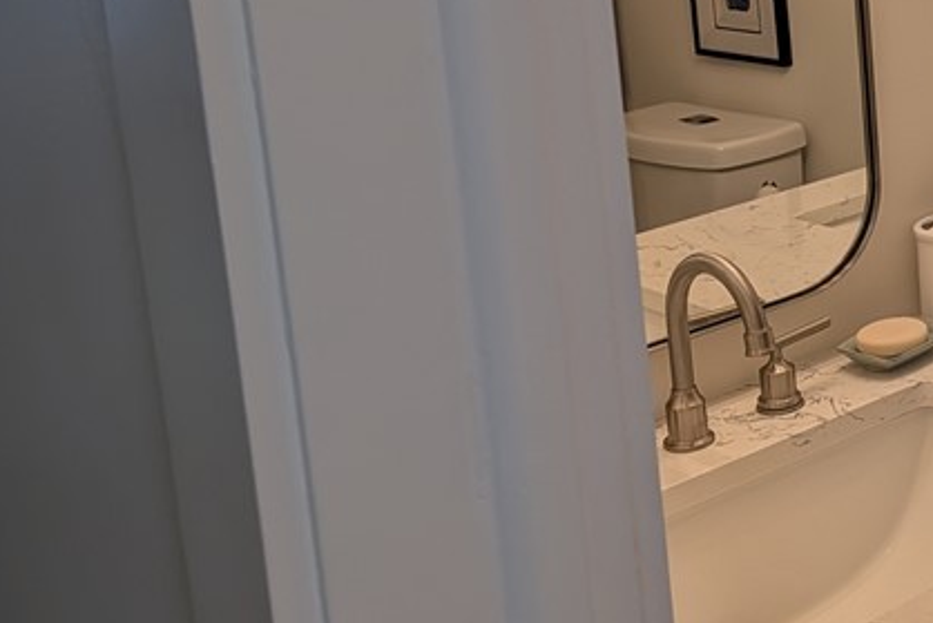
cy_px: -16
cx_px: 1095
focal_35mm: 61
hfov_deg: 28.9
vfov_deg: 21.4
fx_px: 1581
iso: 27
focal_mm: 6.9
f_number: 1.68
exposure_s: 1/120
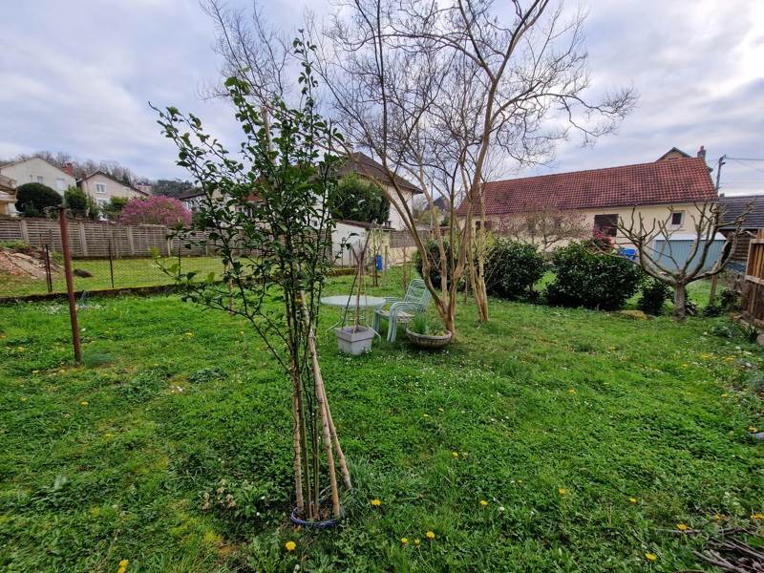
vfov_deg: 89.9
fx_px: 287
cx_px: 382
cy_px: 286
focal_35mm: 13
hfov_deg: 106.2
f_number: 2.2
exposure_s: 1/240
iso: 50
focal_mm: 2.2
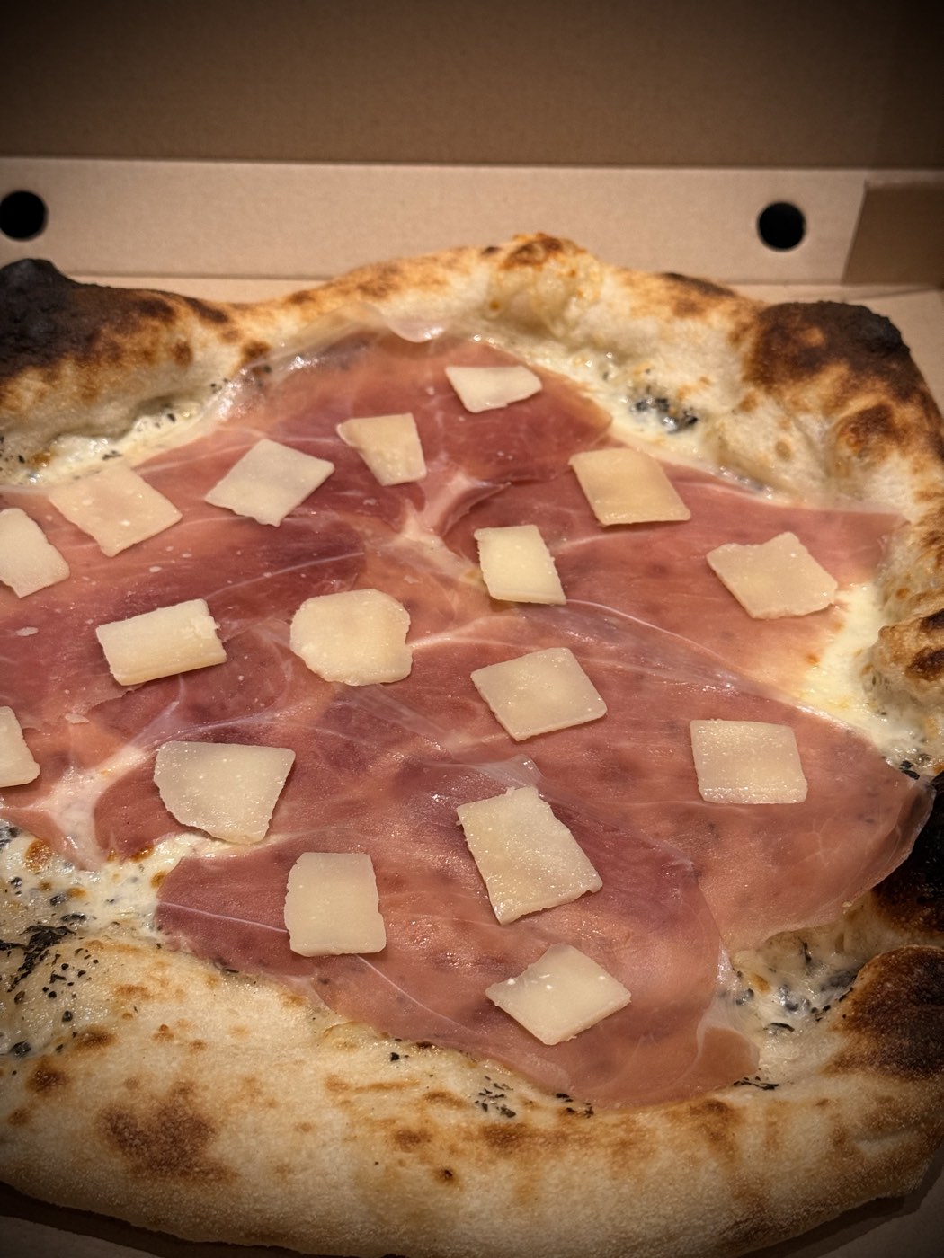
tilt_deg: -40.8
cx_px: 472
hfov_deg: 30.3
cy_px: 629
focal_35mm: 48
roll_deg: -2.1
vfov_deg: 39.7
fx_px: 1745
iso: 100
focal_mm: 6.76
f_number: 1.78
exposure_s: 1/50
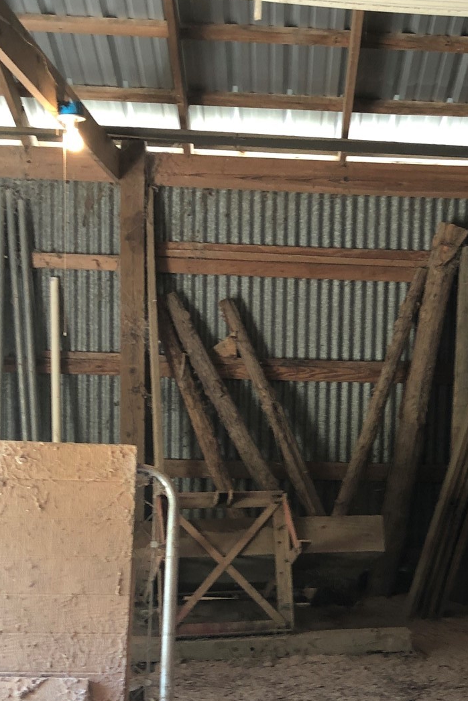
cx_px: 384
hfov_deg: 23.4
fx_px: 1111
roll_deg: -2.2
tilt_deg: -6.1
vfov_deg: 34.8
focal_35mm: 57
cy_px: 451
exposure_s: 1/17
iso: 40
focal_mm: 3.99
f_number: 1.8
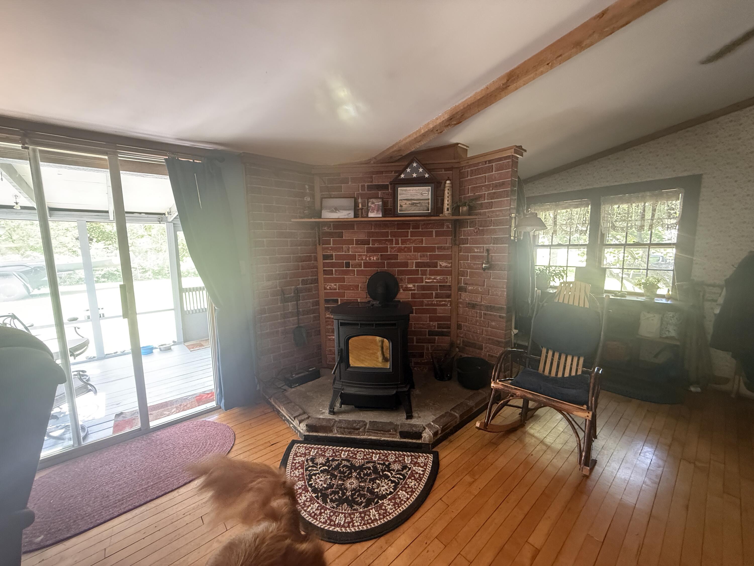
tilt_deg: -6.8
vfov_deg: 85.7
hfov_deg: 102.1
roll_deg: +0.5
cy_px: 283
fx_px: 305
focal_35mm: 14
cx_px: 377
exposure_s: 1/60
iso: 640
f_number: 2.2
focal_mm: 2.22
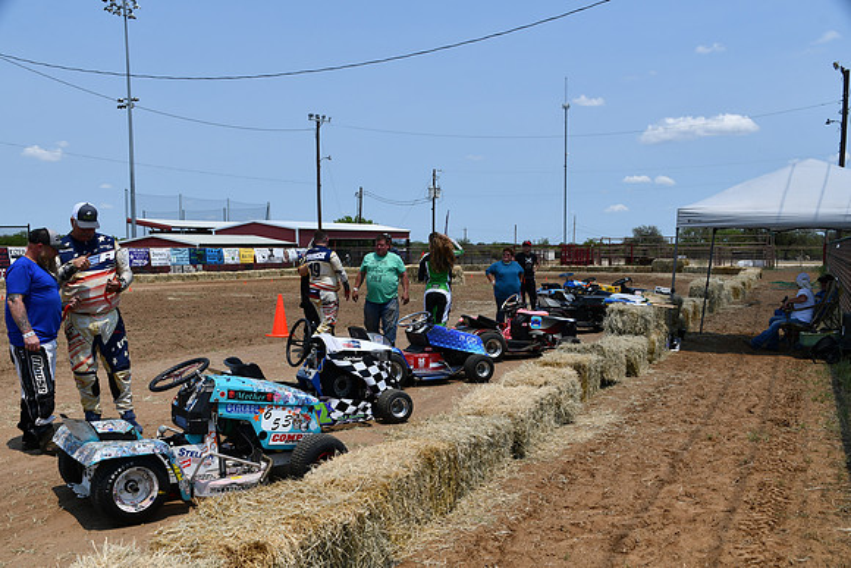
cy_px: 284
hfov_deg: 49.5
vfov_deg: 34.2
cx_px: 426
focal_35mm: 39
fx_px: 922
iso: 100
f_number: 10
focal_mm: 26
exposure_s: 1/400
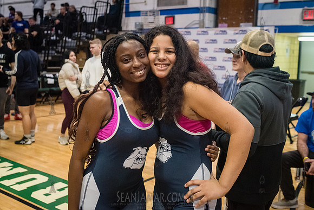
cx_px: 150
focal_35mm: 41
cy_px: 88
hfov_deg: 47.9
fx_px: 354
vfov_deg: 32.9
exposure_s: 1/400
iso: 8000
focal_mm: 35
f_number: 4
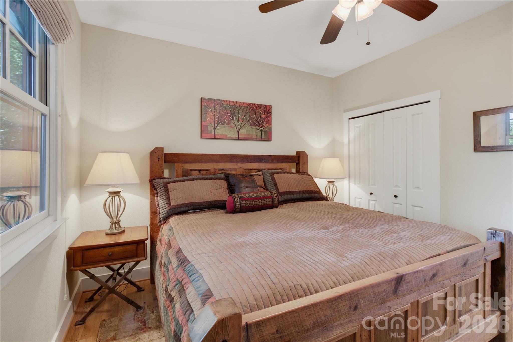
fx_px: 228
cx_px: 256
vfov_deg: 73.7
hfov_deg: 96.7
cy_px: 171
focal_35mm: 16
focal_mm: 11
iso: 100
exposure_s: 6
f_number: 8
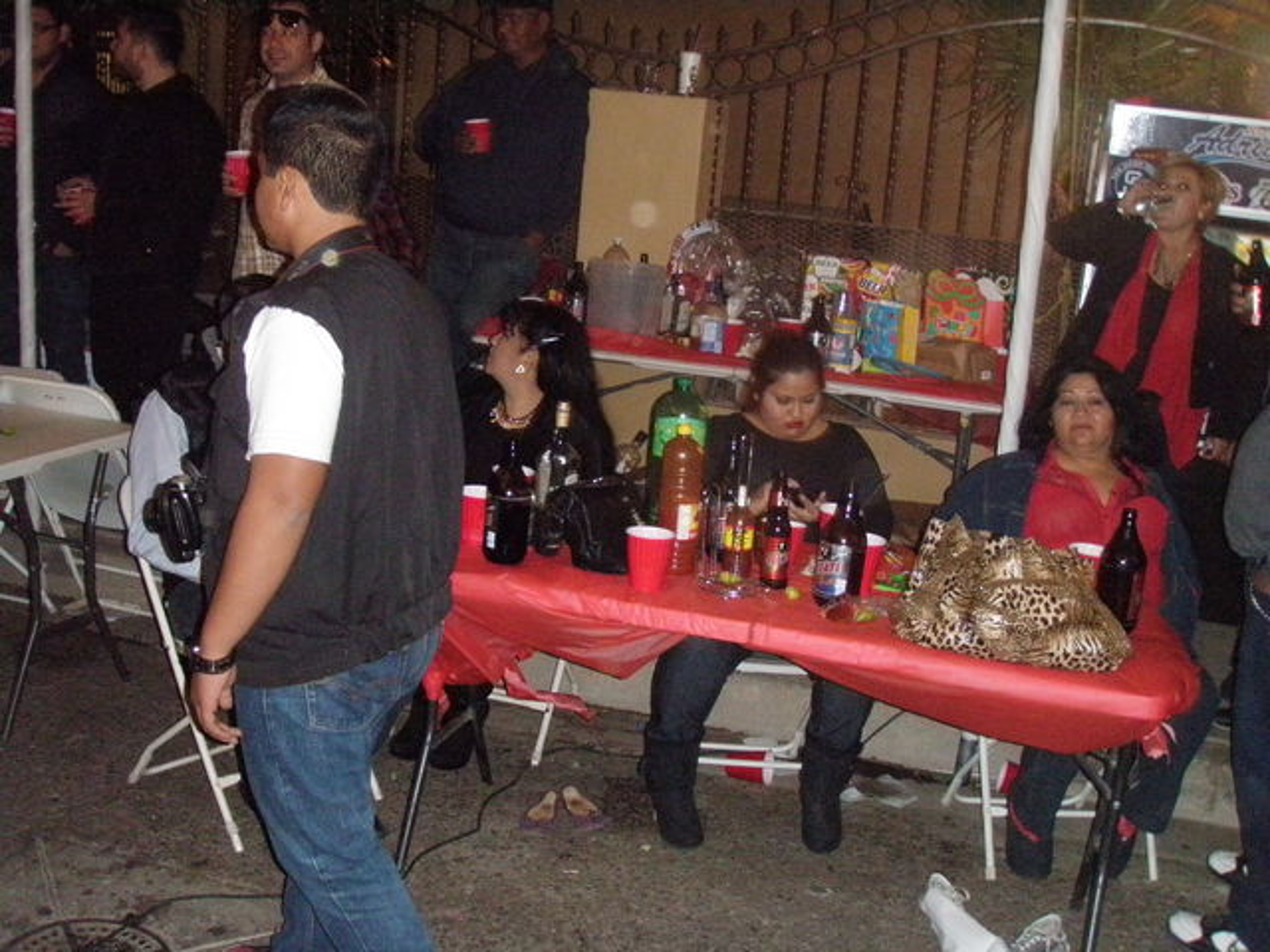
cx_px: 635
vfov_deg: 37.7
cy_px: 476
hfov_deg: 49.0
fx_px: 1394
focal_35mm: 38
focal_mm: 6.7
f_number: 3.5
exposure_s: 1/30
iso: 800
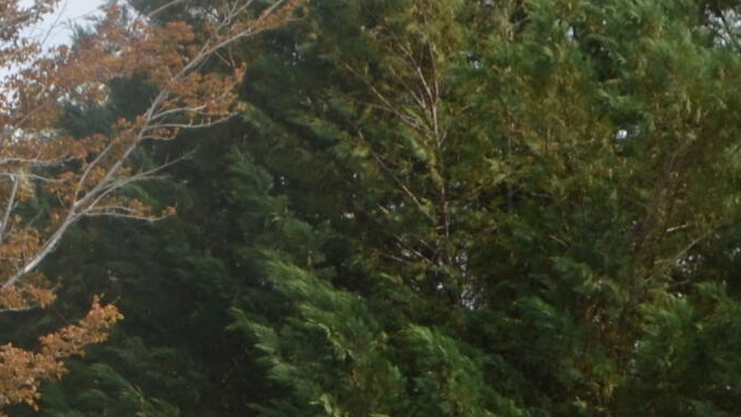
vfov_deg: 7.3
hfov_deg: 12.6
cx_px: -225
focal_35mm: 165
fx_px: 3242
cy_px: 457
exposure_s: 1/200
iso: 100
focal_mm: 24
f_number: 8
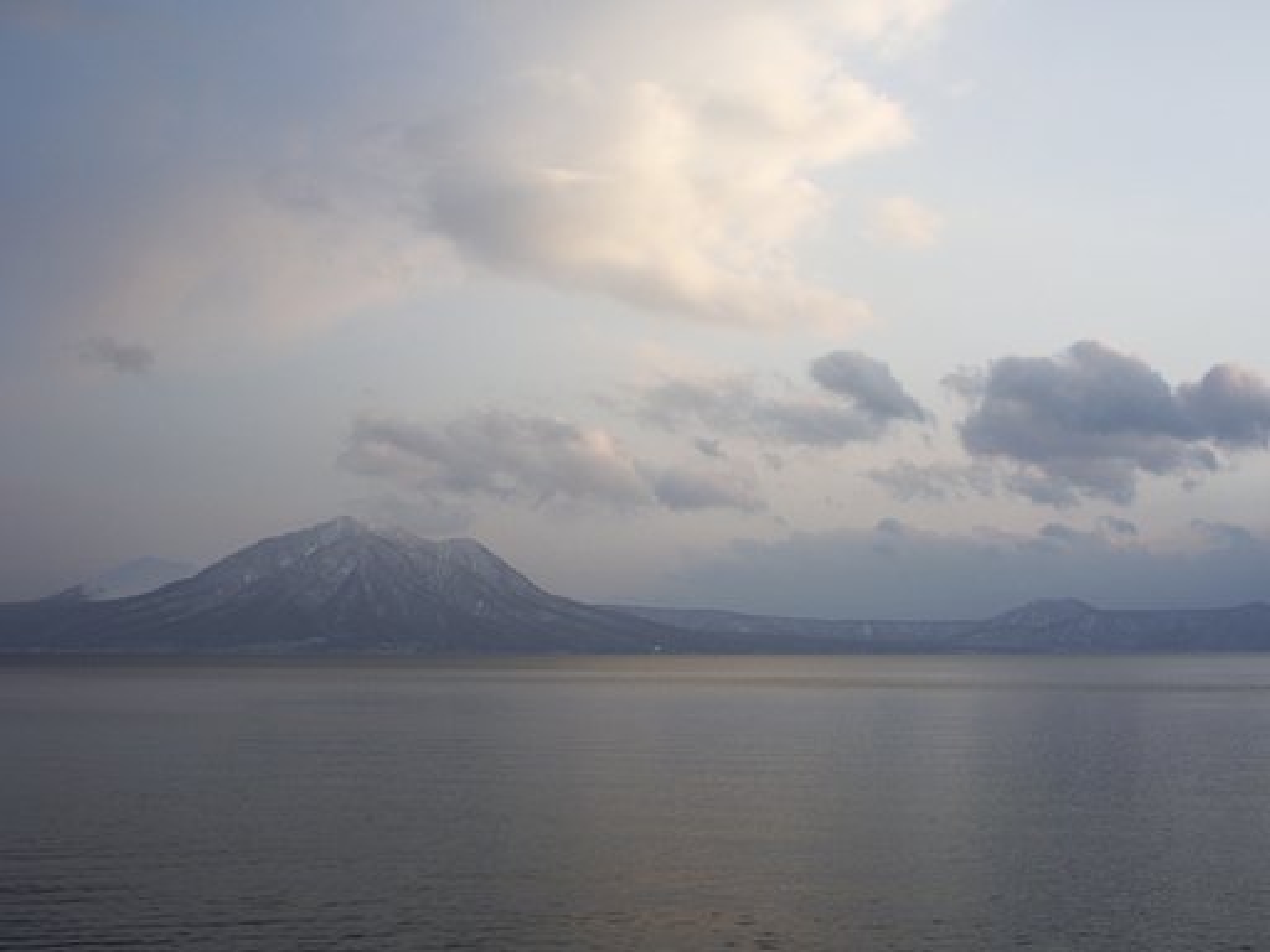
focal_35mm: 41
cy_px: 476
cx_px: 635
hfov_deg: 45.8
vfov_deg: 35.1
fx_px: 1504
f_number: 4.6
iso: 50
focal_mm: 6.8
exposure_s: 1/125
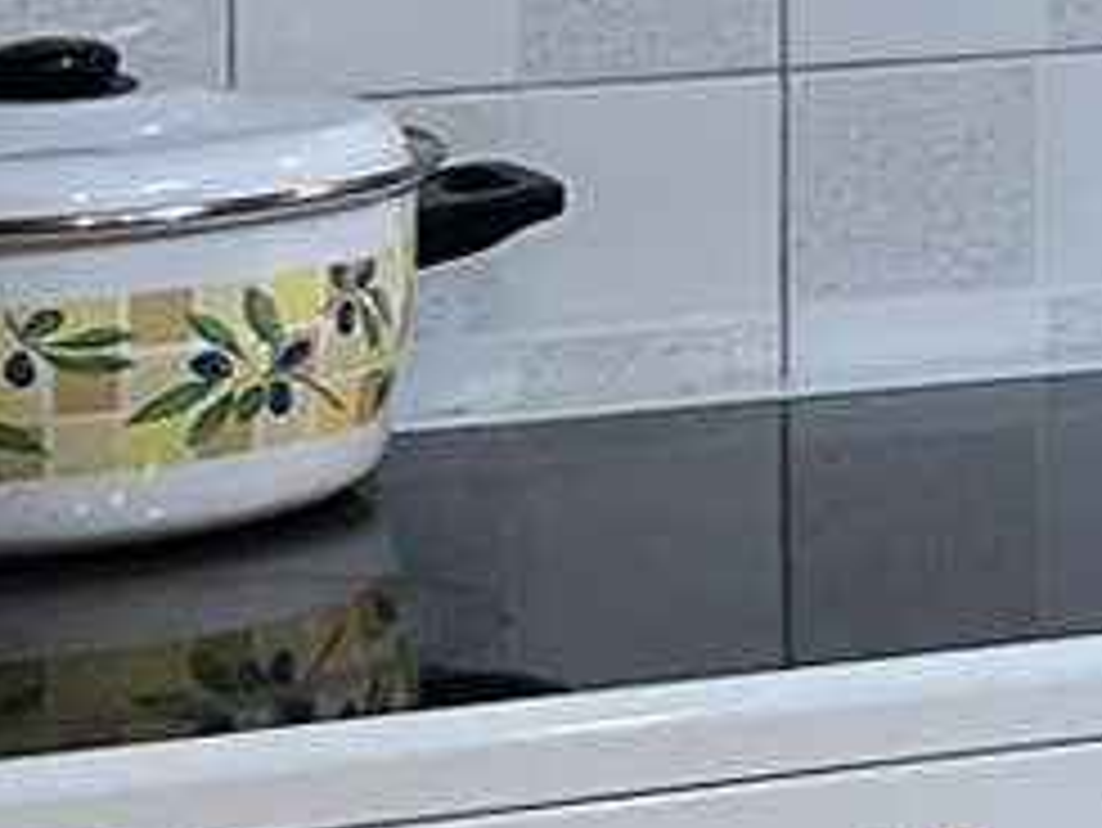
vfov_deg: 7.0
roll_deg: +0.5
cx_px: 3801
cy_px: -832
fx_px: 6498
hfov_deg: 7.8
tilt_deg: -0.2
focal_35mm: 204
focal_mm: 5.7
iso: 125
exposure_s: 1/100
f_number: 1.5
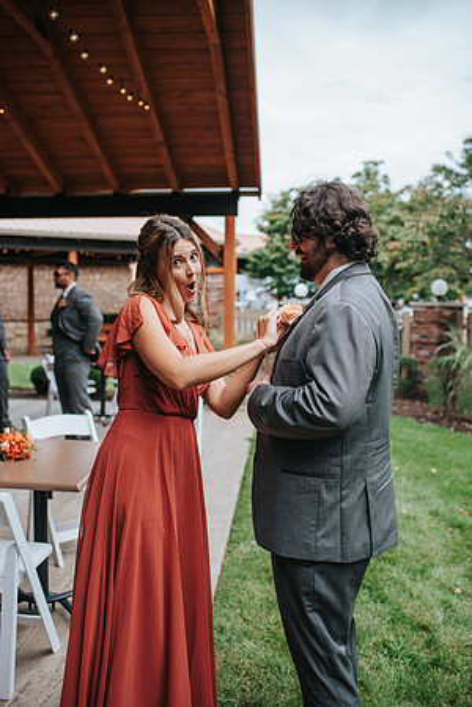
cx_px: 236
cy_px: 354
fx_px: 688
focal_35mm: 35
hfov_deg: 37.9
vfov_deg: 54.4
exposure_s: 1/640
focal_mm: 35
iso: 100
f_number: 2.8
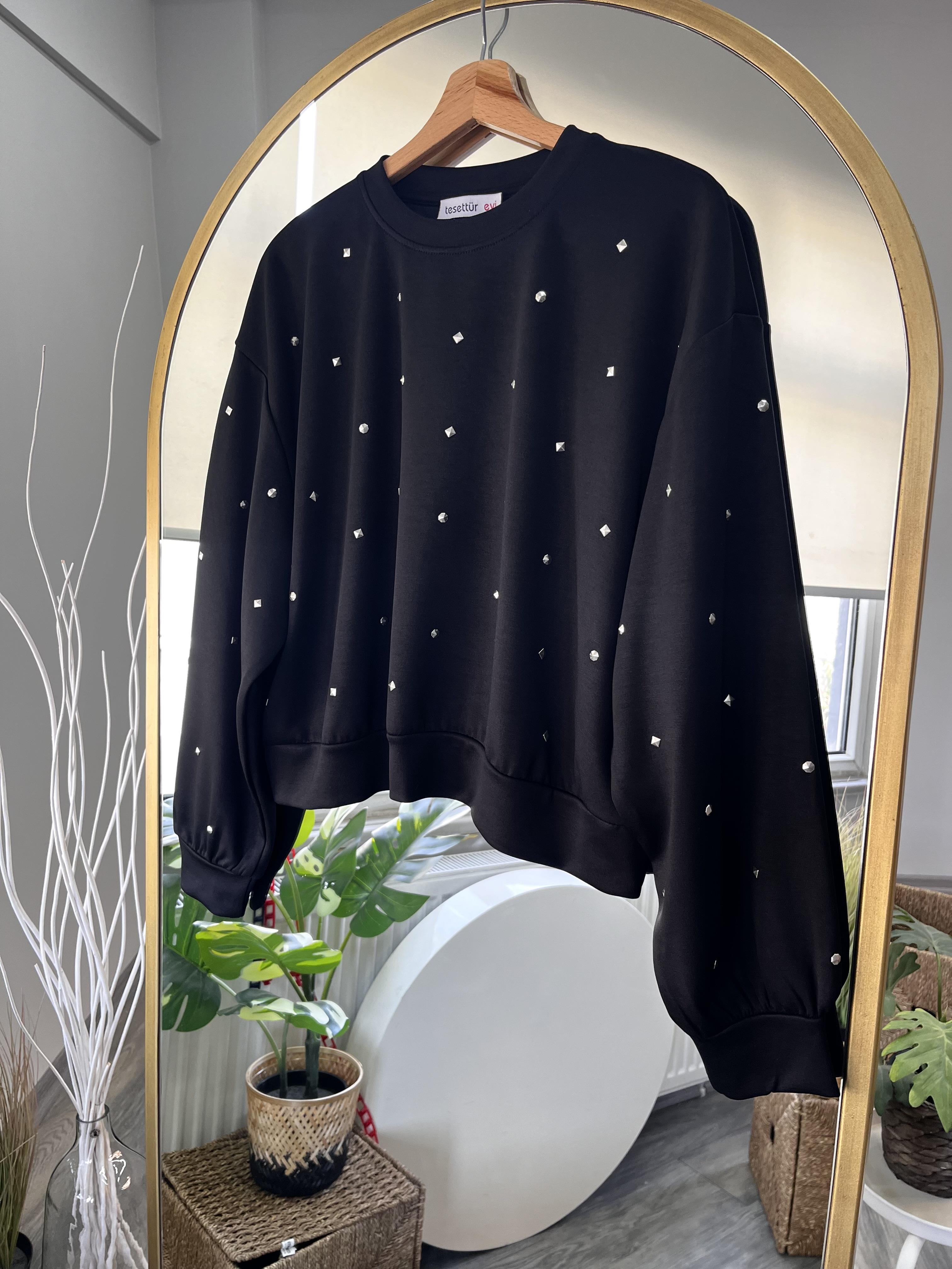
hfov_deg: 53.1
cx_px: 476
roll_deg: +0.6
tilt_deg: -11.5
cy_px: 634
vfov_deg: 67.3
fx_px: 953
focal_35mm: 26
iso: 80
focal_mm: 5.1
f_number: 1.6
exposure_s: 1/100
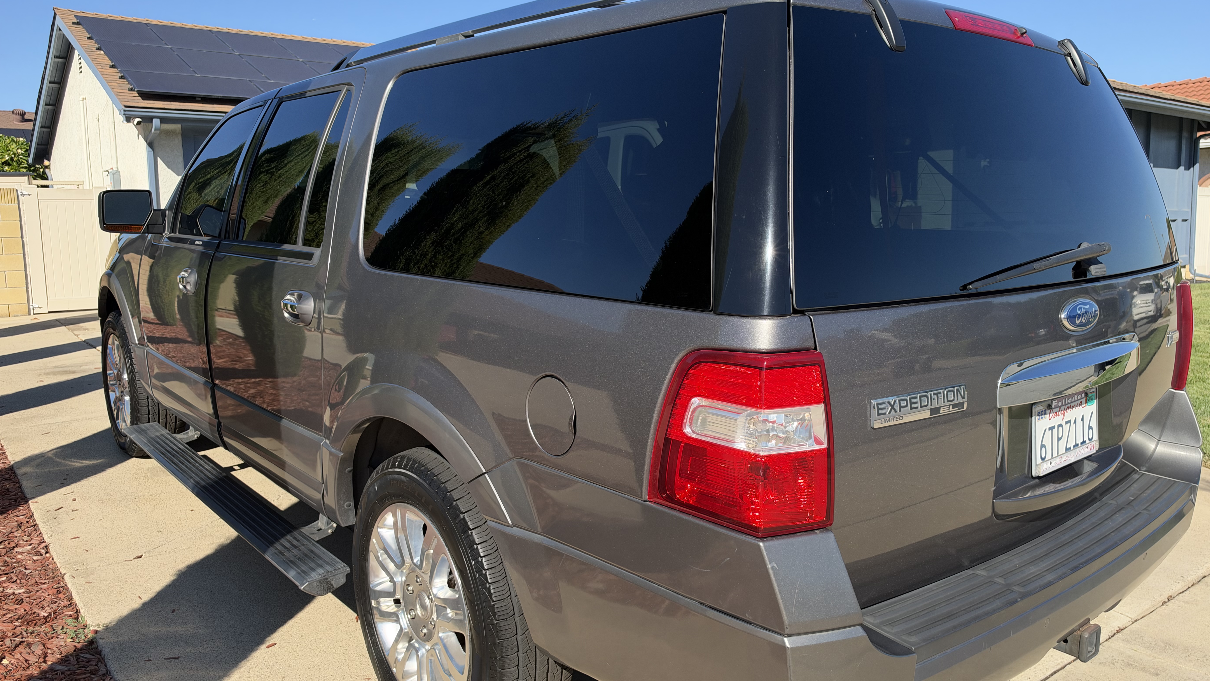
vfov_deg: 42.9
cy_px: 337
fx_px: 866
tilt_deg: -6.4
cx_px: 622
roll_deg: +1.1
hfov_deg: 69.8
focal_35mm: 27
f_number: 1.8
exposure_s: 1/2415
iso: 80
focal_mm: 6.93
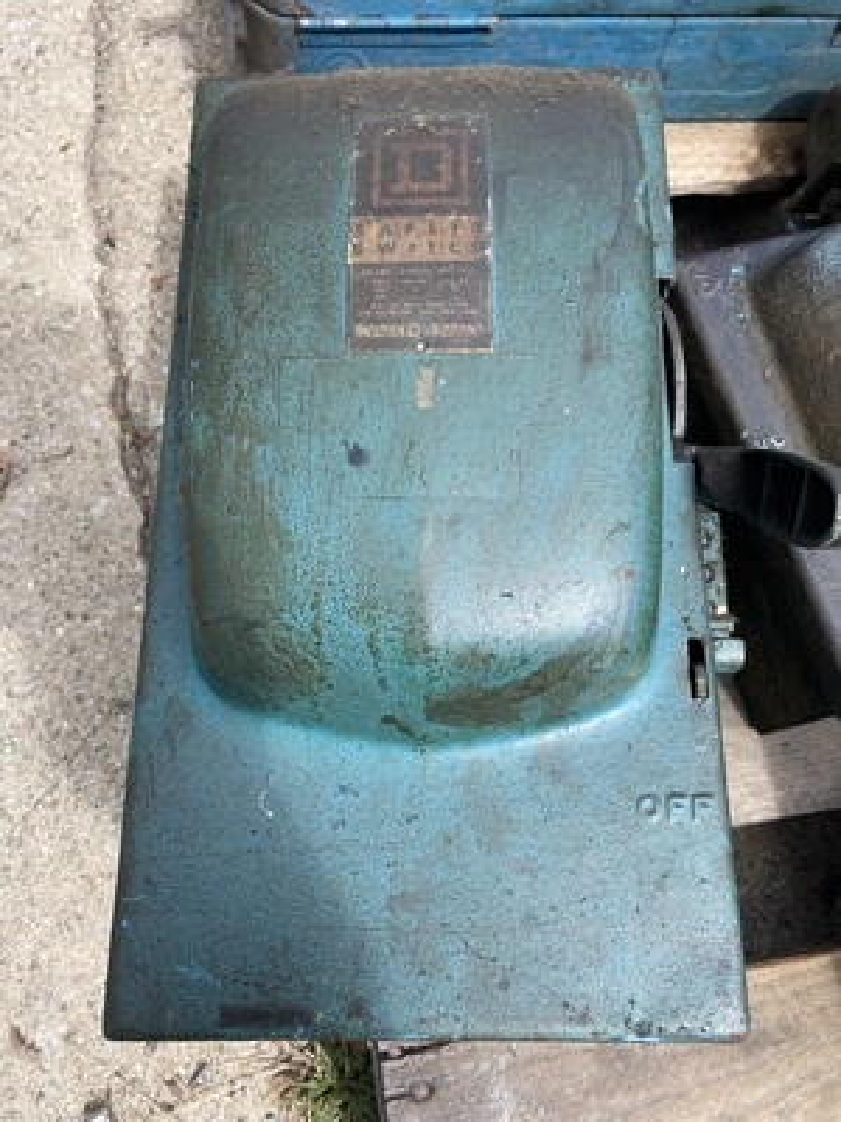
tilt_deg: -73.0
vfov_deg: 67.3
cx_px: 420
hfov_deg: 53.1
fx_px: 842
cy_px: 561
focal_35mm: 26
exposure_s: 1/531
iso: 32
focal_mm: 4.25
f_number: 1.8
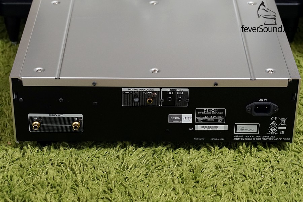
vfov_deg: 15.2
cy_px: 101
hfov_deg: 22.6
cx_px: 152
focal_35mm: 90
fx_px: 757
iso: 1600
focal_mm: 60
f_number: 5.6
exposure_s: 1/60
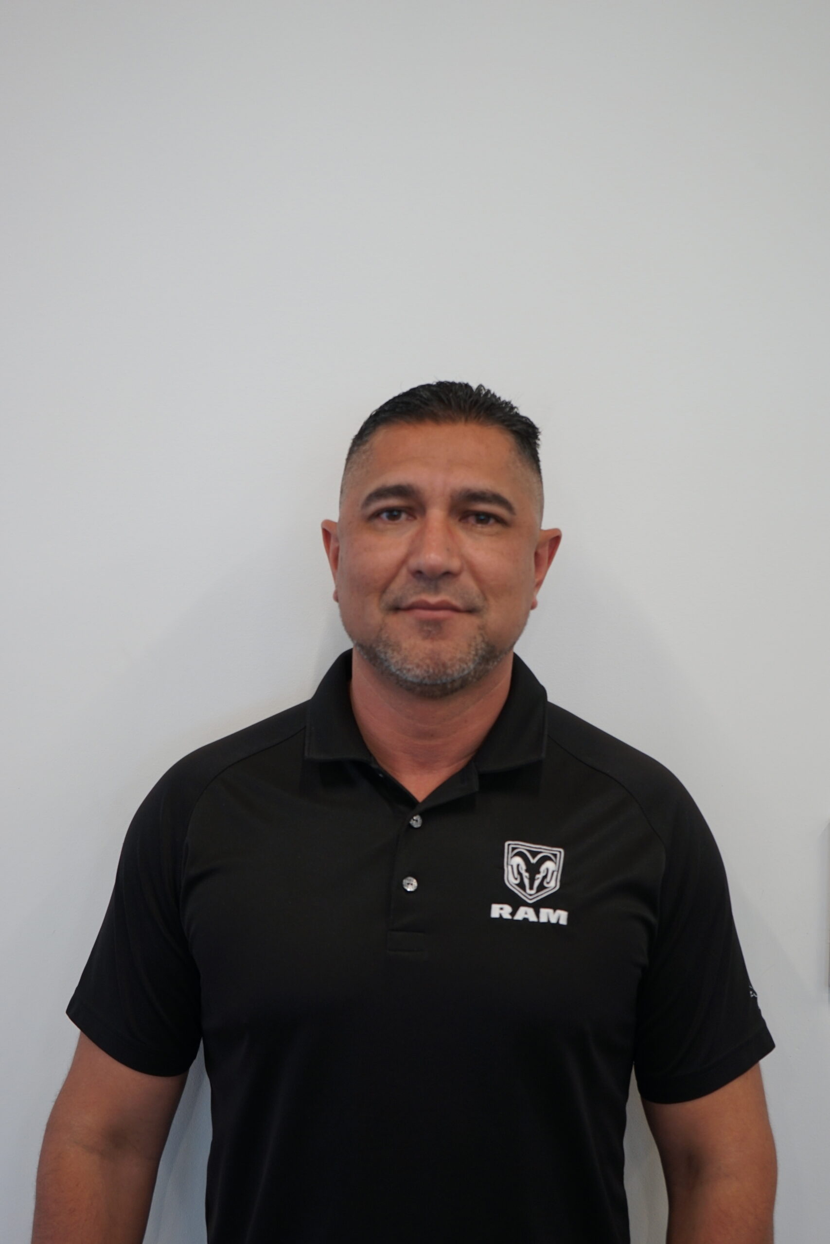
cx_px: 415
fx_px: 1763
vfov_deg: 38.9
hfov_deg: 26.5
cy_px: 622
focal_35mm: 51
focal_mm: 51
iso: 400
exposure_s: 1/60
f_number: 4.5
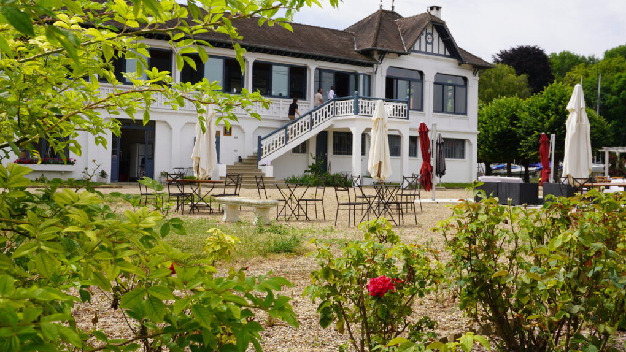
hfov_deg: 49.4
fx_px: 681
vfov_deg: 29.0
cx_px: 313
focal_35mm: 41
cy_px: 151
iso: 100
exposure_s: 1/125
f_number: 11
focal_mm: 26
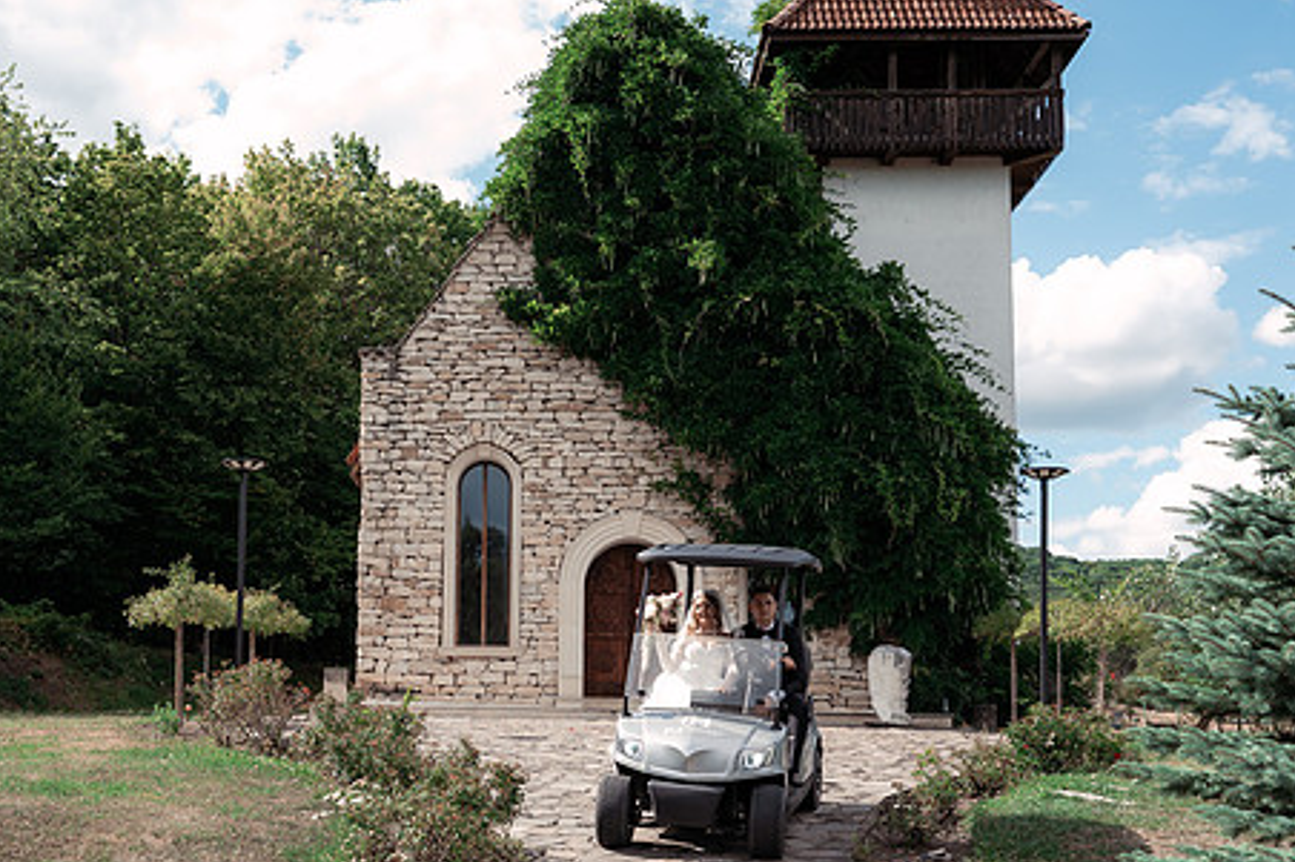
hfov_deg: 47.1
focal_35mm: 41
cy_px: 593
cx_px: 502
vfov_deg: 32.3
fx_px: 1474
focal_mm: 28
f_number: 5
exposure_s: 1/320
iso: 160
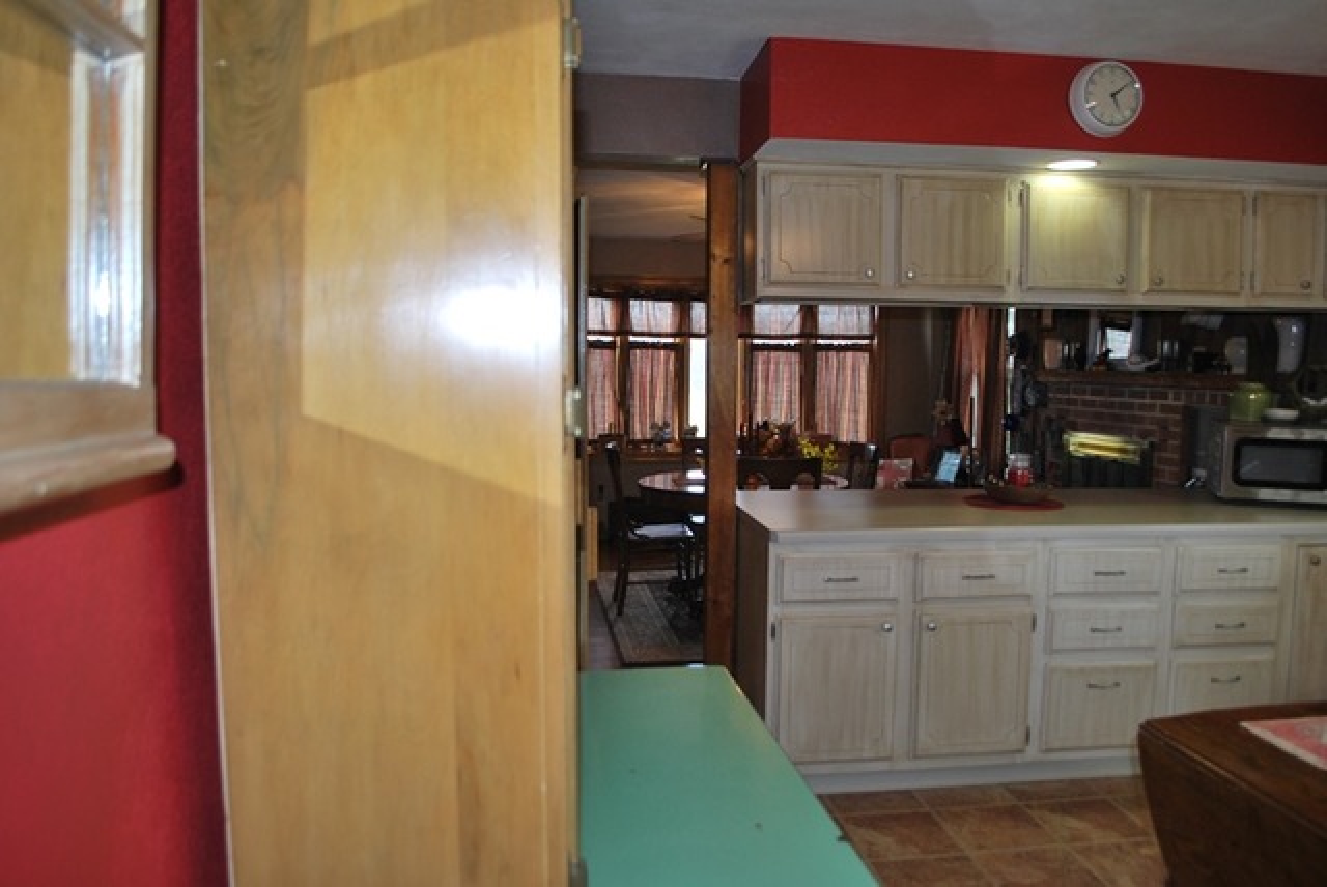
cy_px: 444
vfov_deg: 48.0
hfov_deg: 67.3
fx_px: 996
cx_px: 664
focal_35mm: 27
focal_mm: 18
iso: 200
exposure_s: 1/60
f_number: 3.5
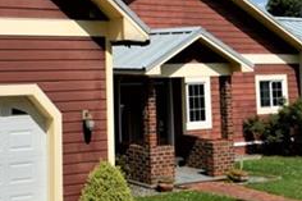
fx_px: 545
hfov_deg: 27.2
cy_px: -4
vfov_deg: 20.2
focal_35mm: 65
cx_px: -64
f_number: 10
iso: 100
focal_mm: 10
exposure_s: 1/400
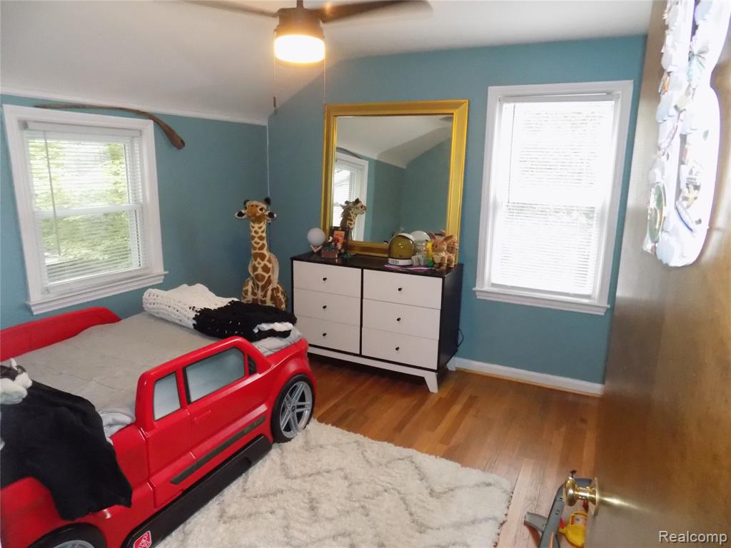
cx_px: 366
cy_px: 274
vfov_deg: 58.9
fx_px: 486
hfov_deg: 73.9
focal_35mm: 23
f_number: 3.1
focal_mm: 4
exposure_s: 1/80
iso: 800
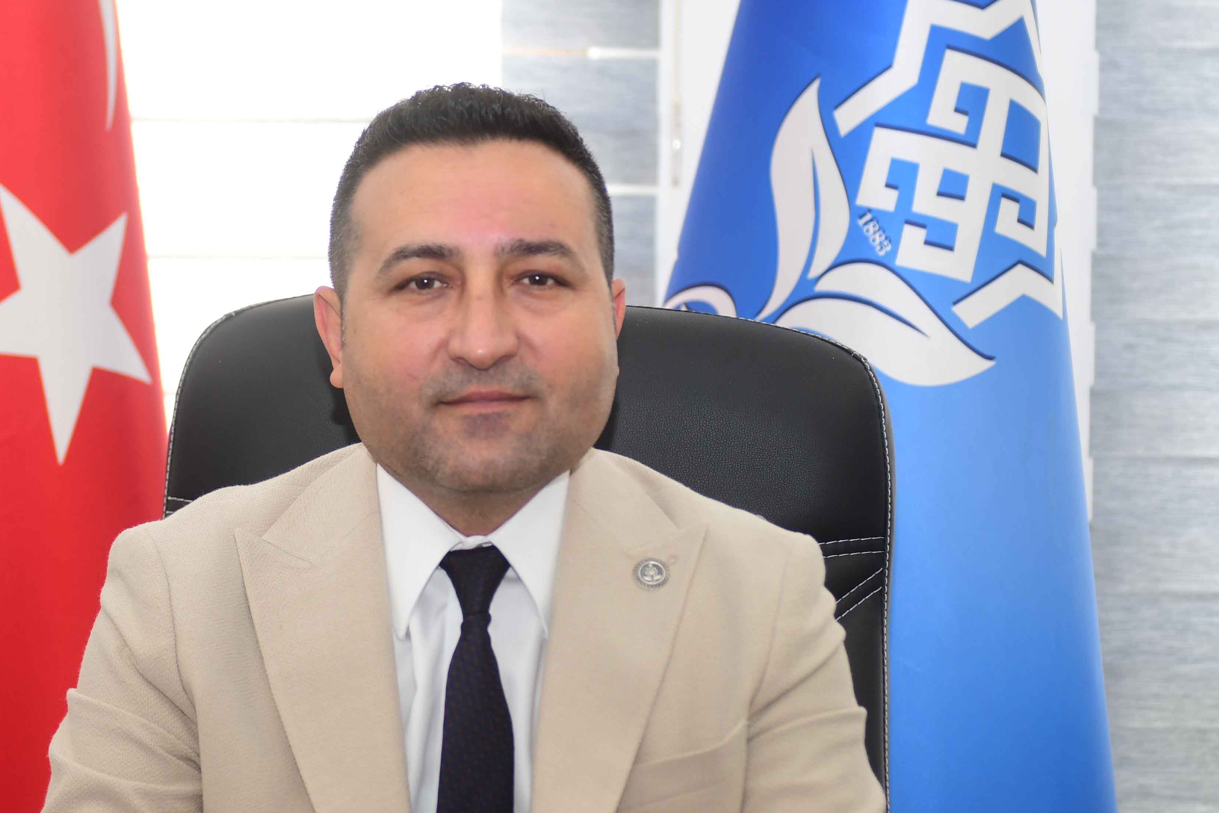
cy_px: 430
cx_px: 477
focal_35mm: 130
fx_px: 4402
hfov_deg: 15.8
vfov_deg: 10.6
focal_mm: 52
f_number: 2.8
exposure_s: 1/250
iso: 250
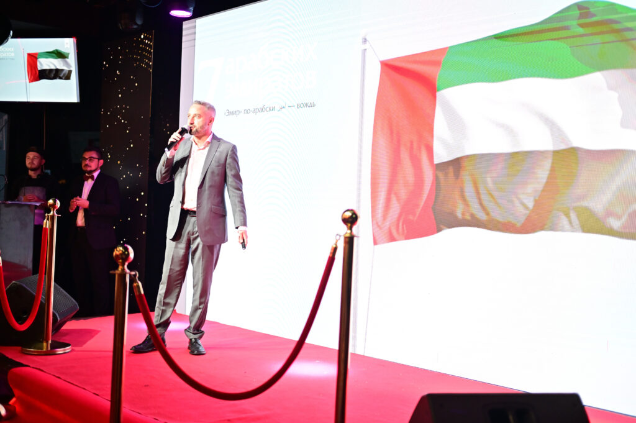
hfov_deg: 48.5
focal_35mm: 40
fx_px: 706
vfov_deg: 33.3
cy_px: 212
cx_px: 318
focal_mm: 40
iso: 2500
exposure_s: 1/125
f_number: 2
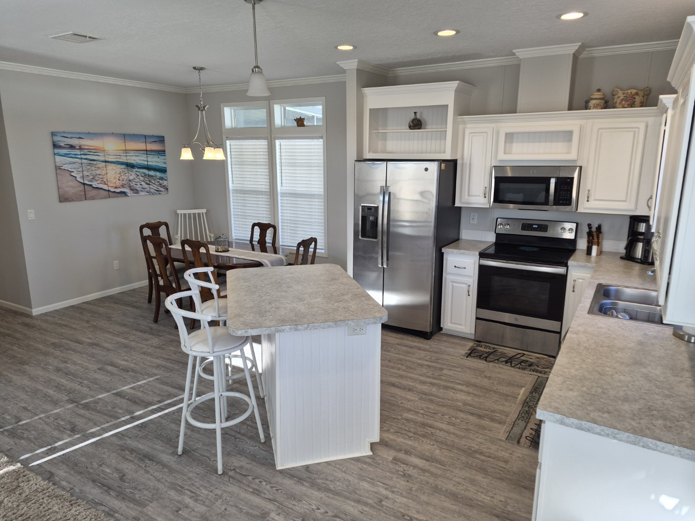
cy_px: 260
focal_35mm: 23
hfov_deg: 73.9
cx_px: 348
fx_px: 462
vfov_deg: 58.9
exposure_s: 1/120
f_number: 1.8
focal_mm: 5.4
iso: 64
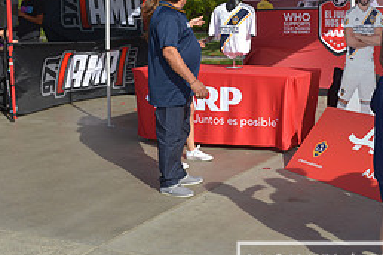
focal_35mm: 63
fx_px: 670
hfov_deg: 30.5
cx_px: 341
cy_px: 39
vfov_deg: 21.2
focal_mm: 28
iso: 200
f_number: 10
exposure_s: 1/400
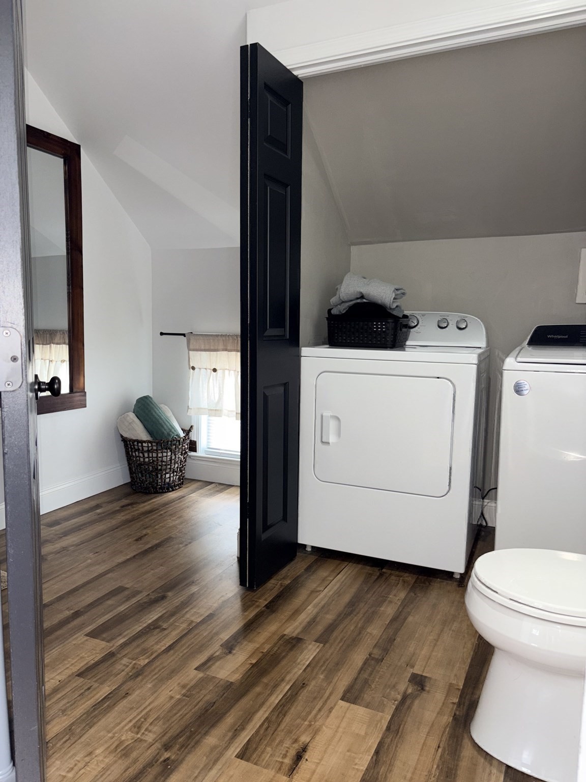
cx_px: 293
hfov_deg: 53.1
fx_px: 587
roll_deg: -1.3
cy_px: 391
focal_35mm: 26
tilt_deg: -6.8
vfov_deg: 67.3
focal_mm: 5.96
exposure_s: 1/15
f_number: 1.6
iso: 50
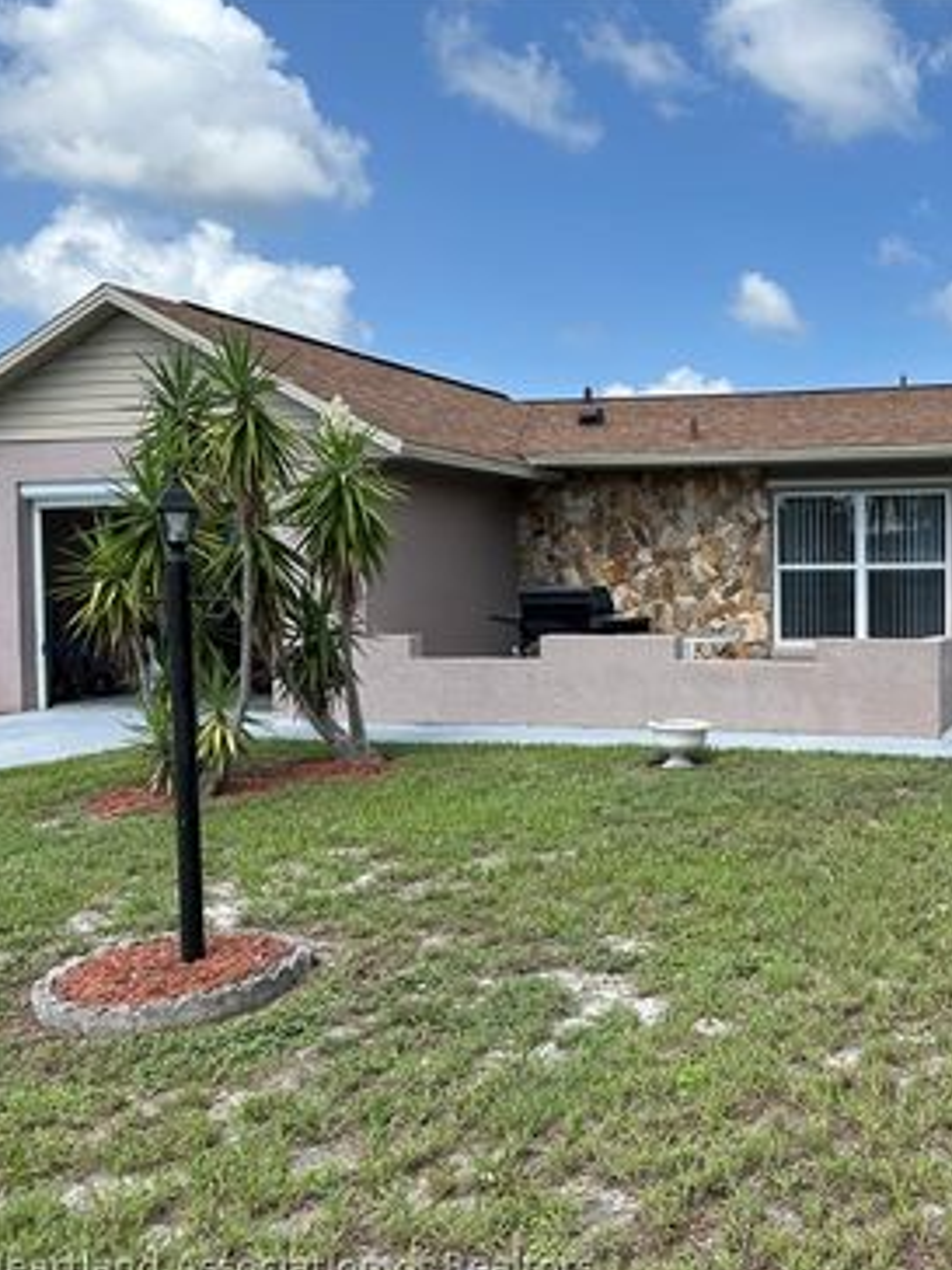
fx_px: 1210
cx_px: 840
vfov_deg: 55.4
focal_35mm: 33
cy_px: 640
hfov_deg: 40.0
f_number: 1.78
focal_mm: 6.86
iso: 80
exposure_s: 1/2525
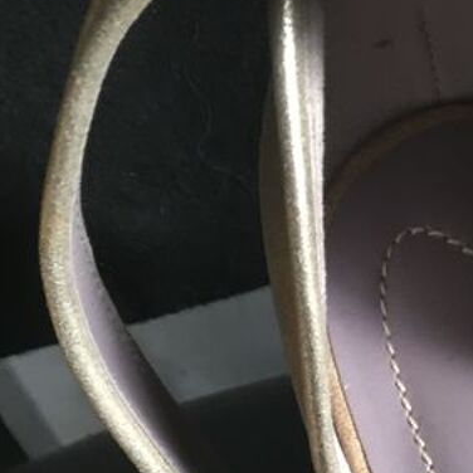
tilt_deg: -67.2
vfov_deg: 16.4
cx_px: 628
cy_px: 820
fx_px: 1407
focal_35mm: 91
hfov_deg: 17.8
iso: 125
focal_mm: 4.15
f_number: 2.2
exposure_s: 1/33
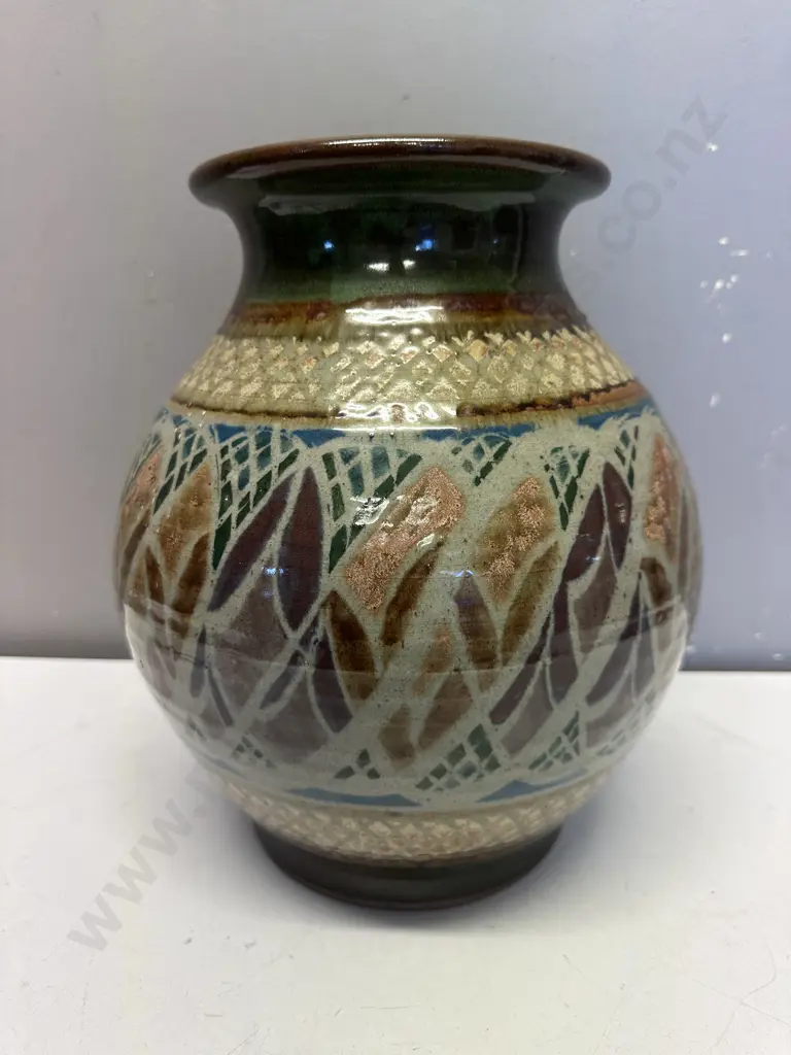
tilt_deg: -17.0
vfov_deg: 71.6
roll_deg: +0.2
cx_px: 396
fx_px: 731
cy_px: 528
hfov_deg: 56.8
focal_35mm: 24
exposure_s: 1/100
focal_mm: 6.86
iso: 160
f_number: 1.78
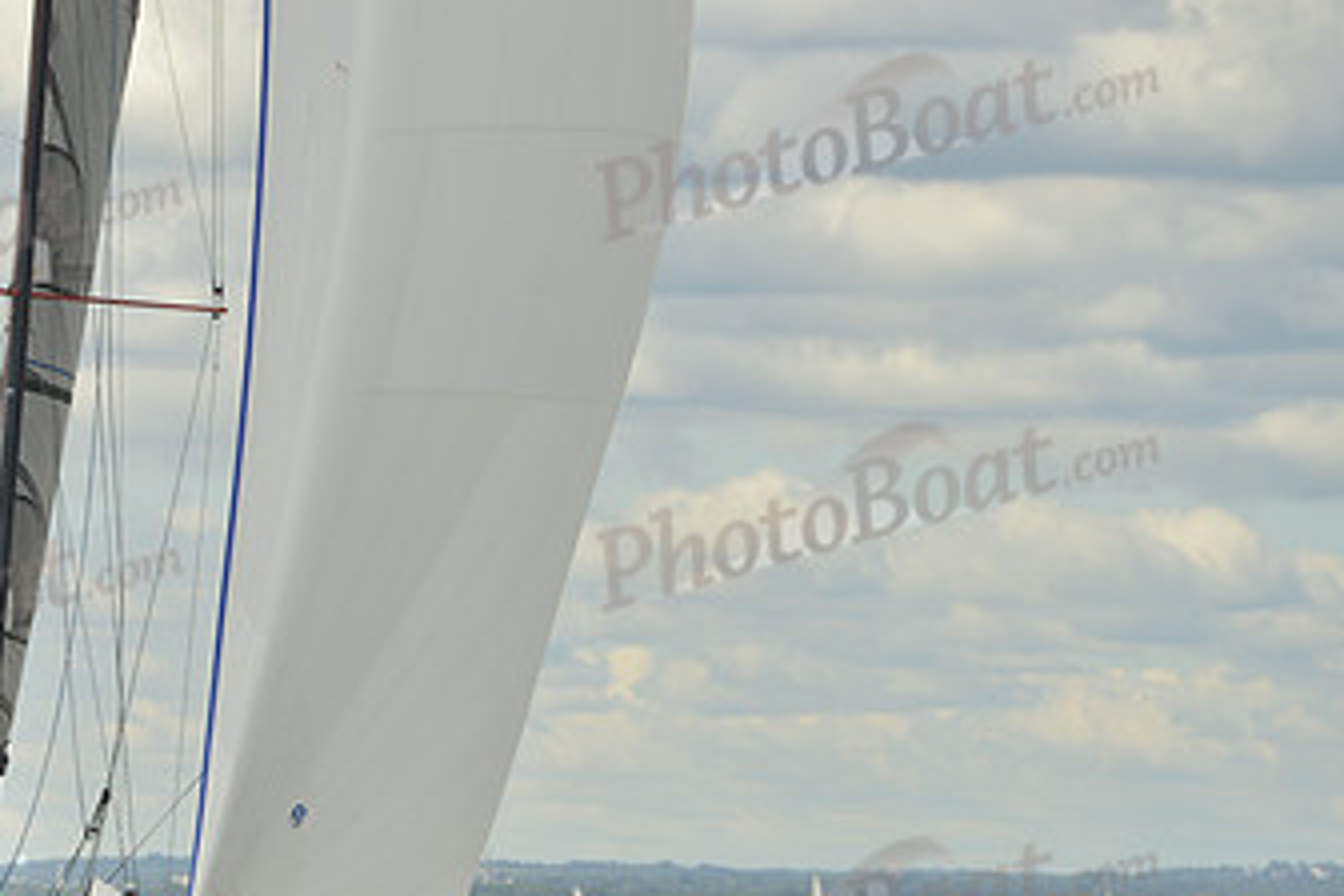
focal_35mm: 345
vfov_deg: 4.0
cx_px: 392
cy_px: 770
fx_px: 12879
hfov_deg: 6.0
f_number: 7.1
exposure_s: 1/1000
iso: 200
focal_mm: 200
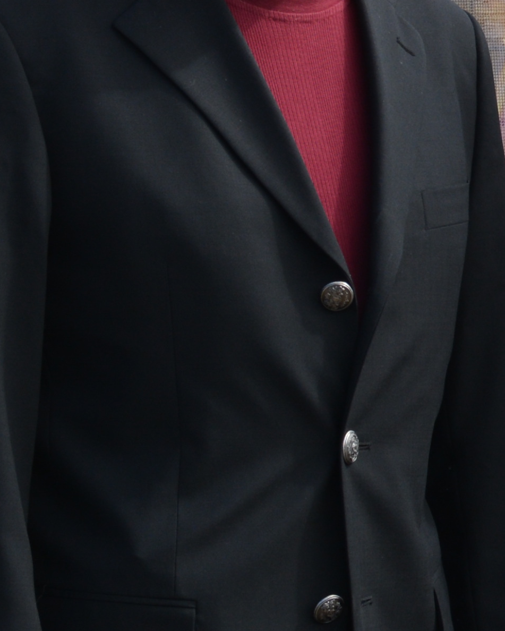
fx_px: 3716
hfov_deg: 7.4
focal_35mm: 199
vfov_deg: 9.5
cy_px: -246
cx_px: 1133
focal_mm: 28
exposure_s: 1/250
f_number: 8
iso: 180
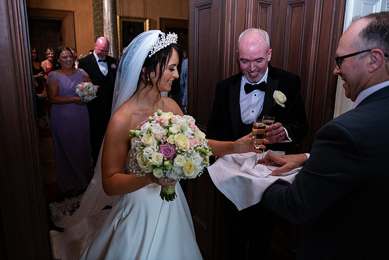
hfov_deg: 65.5
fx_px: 303
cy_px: 130
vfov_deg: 46.4
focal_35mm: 28
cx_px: 194
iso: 1000
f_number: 3.5
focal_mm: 28
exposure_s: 1/160
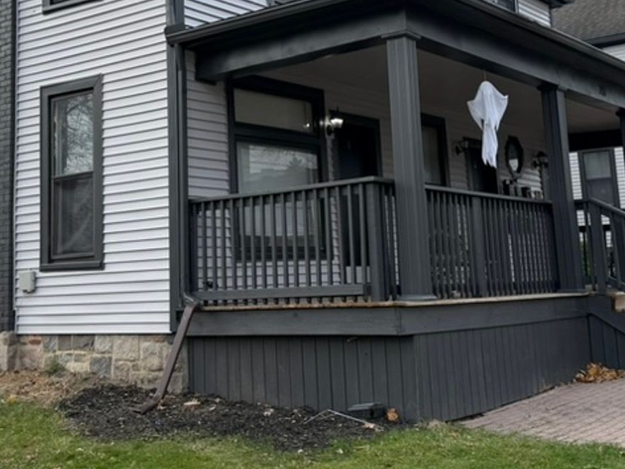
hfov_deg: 36.8
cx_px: 289
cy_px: 85
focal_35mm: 52
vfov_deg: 27.4
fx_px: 939
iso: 100
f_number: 1.78
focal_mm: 6.76
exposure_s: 1/1553
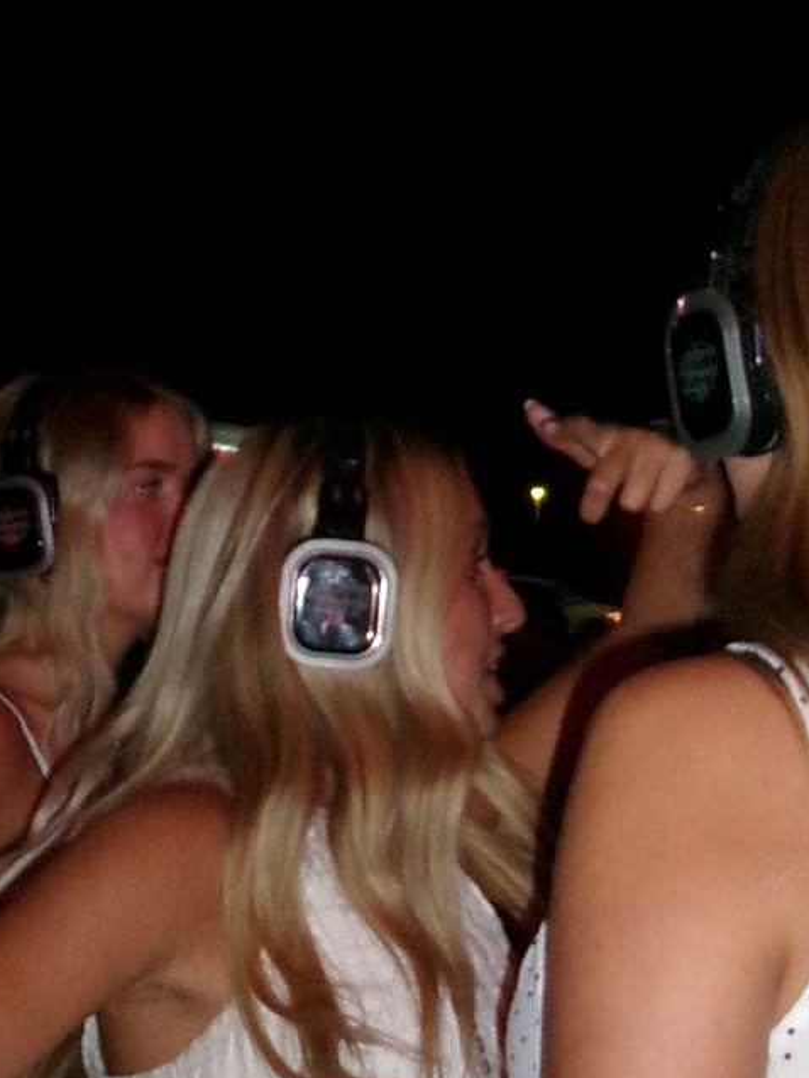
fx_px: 2804
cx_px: 460
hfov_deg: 16.4
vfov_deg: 21.7
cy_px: 443
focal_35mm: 90
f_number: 3.9
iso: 400
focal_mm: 5.1
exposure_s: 1/50
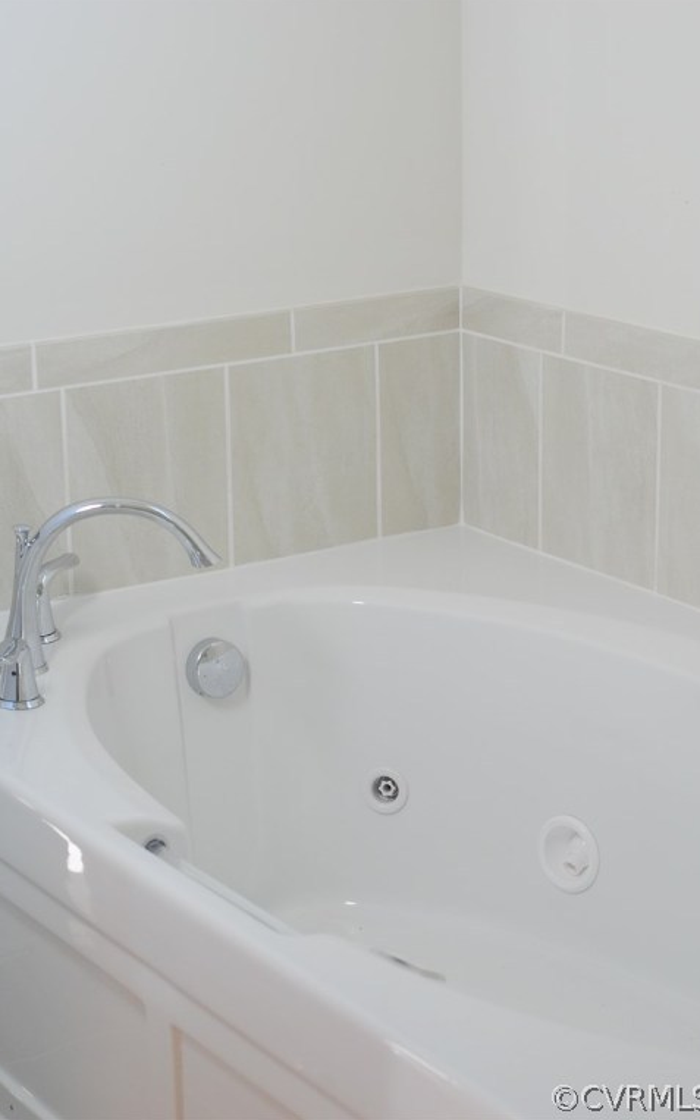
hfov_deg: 16.9
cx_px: 342
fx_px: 2350
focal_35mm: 77
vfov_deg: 26.8
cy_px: 558
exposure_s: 1/100
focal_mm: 50
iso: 200
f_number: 5
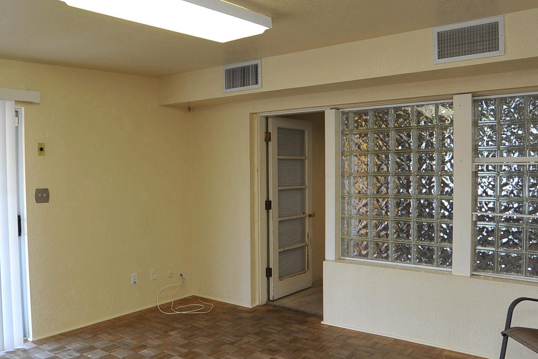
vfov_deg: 42.3
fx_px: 463
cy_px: 177
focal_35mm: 31
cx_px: 237
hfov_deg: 60.1
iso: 640
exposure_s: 1/30
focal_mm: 18
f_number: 6.3
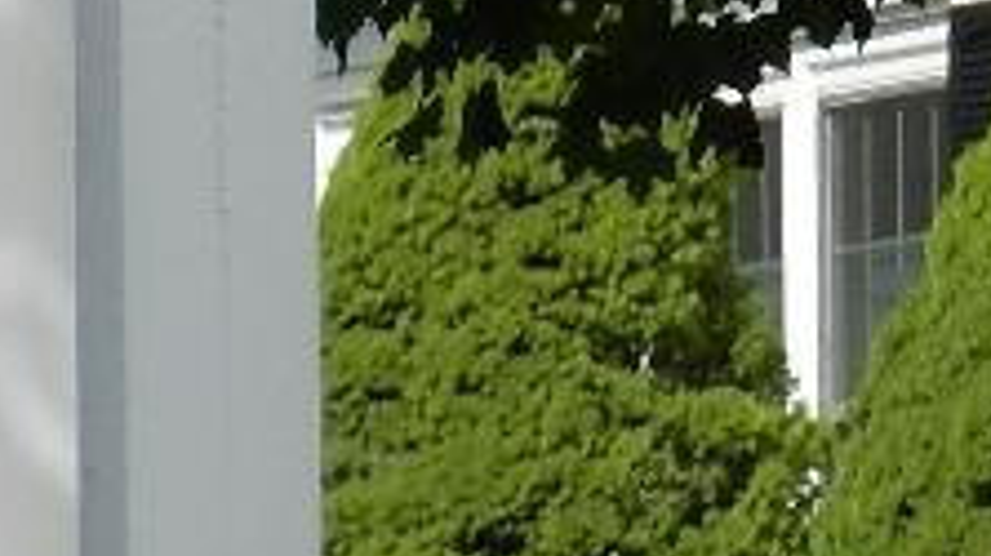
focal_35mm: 1433
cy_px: -316
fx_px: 37624
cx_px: -978
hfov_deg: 1.5
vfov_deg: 0.8
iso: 160
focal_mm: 50.8
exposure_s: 1/640
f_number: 5.3
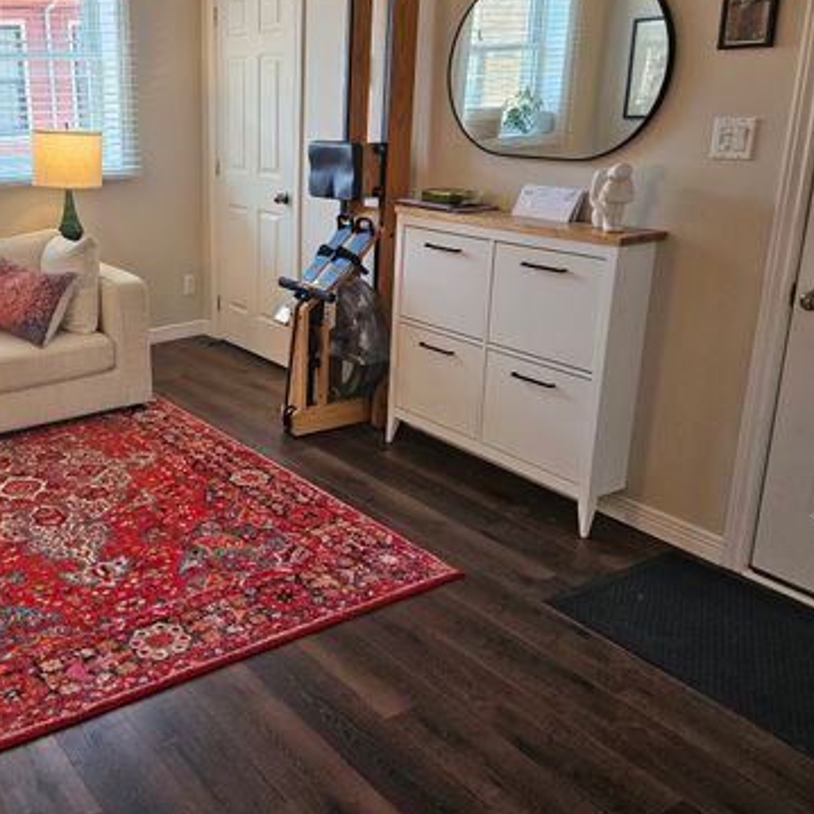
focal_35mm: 34
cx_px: 184
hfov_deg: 46.3
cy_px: 370
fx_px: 905
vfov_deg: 48.4
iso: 250
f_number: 1.8
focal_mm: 5.4
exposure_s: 1/120
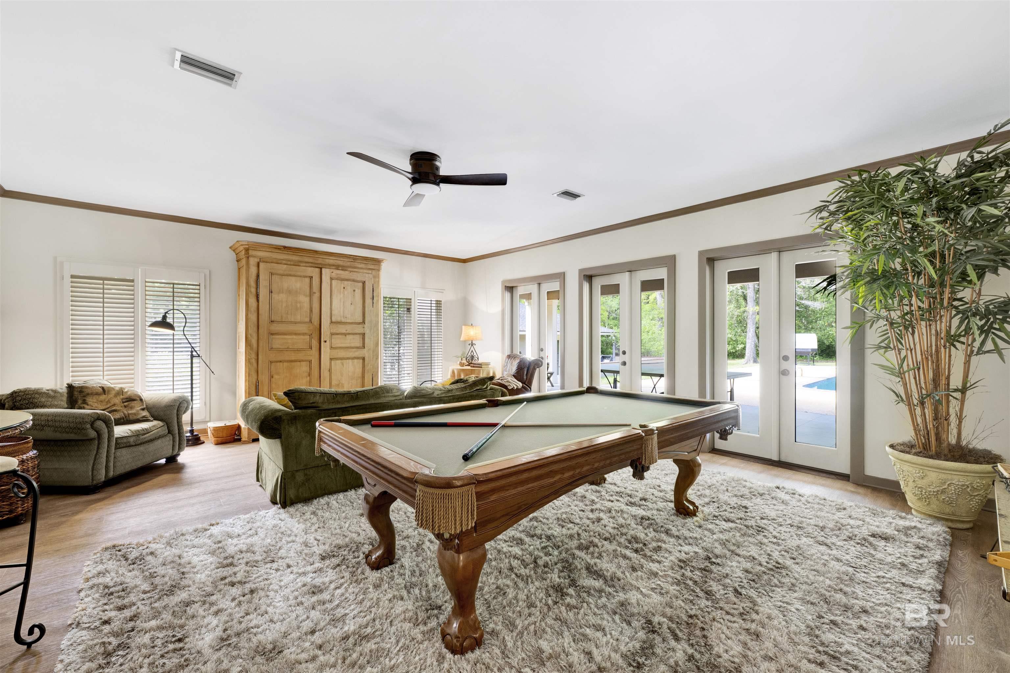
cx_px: 505
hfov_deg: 100.4
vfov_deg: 77.3
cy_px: 336
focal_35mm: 15
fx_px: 421
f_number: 11
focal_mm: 15
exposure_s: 1/1.67
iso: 400
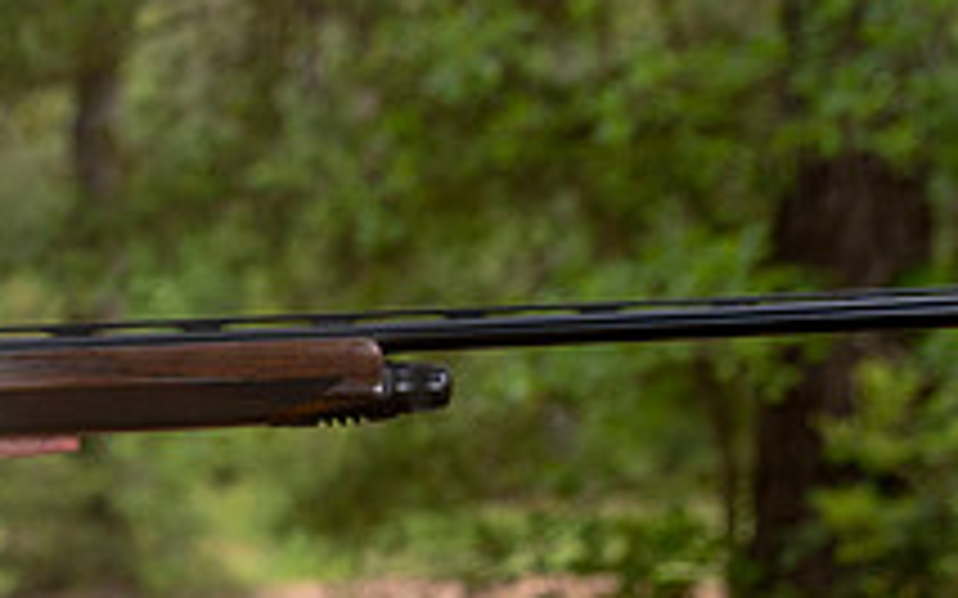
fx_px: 7256
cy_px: 576
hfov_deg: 7.5
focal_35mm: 278
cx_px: -238
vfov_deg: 4.7
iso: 800
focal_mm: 100
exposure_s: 1/250
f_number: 8
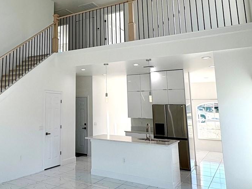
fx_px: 247
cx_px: 60
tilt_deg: +10.1
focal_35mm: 34
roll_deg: -0.8
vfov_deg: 41.3
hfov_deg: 51.4
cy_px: 65
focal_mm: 2.22
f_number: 2.2
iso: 40
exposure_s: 1/202
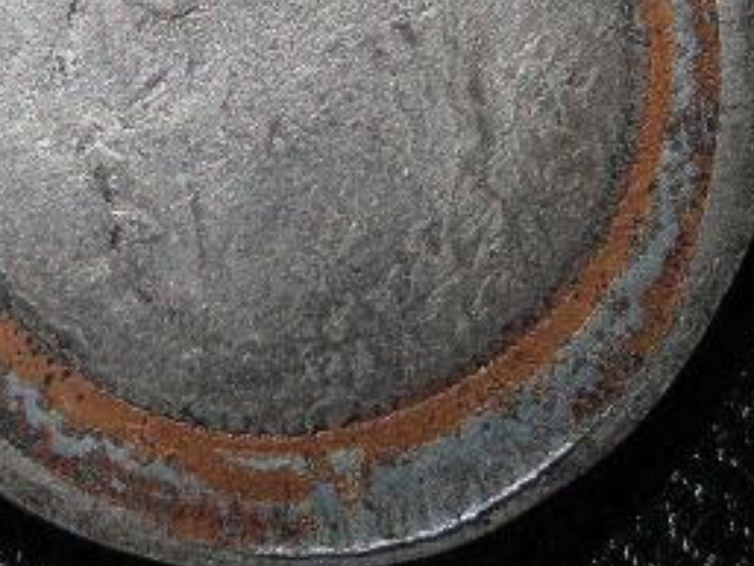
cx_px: 205
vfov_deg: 8.6
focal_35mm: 171
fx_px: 3726
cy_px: 23
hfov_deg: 11.5
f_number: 4.5
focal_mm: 14.3
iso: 50
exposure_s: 1/228
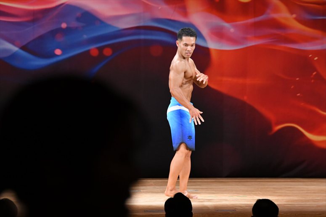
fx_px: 2037
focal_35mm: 225
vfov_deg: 6.1
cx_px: 163
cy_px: 108
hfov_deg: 9.2
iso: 3200
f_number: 5.6
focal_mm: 150
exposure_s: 1/400
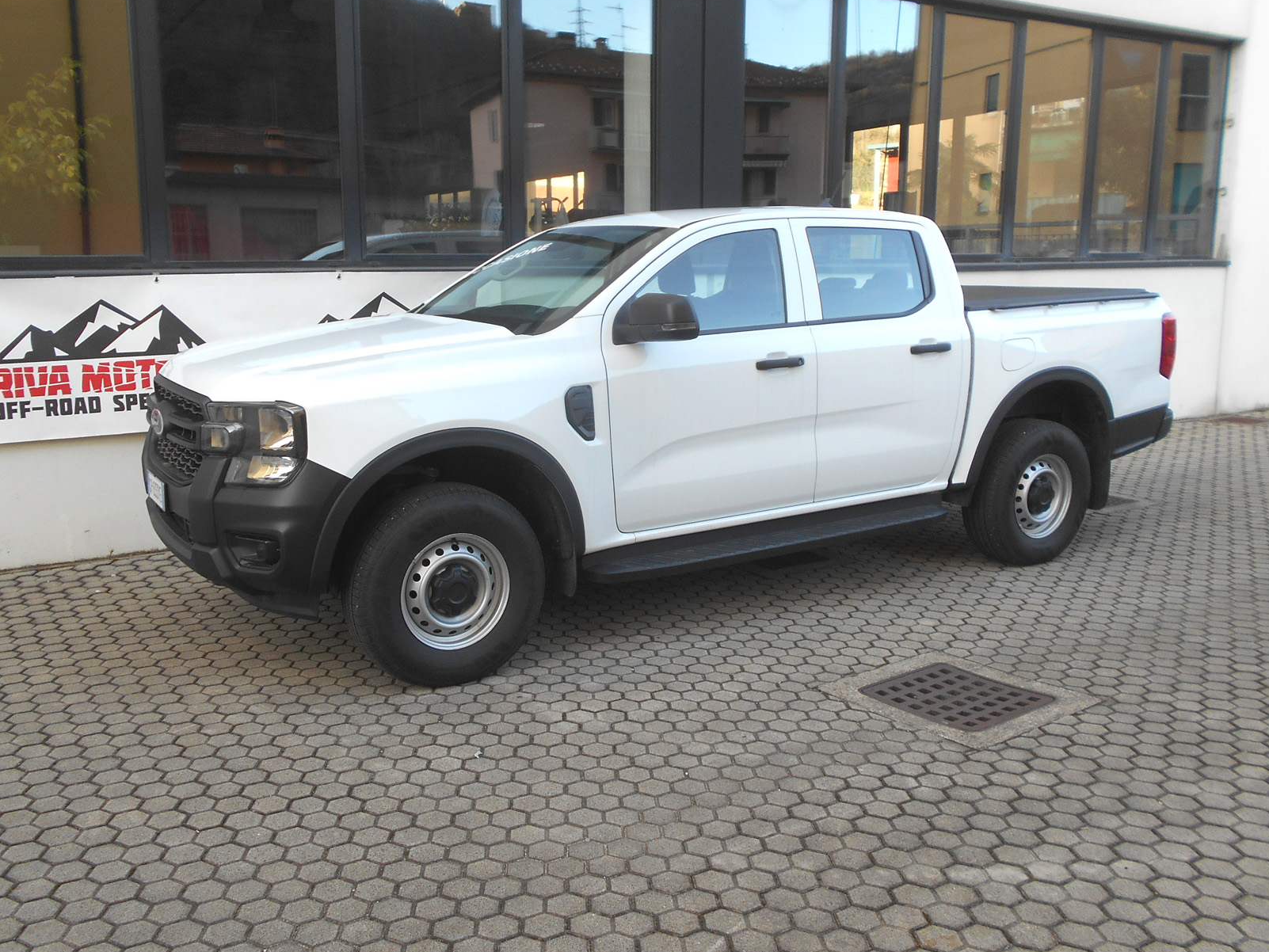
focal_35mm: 27
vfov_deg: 51.4
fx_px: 990
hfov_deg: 65.3
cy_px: 482
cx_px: 646
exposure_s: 1/100
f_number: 3.2
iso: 80
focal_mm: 4.6
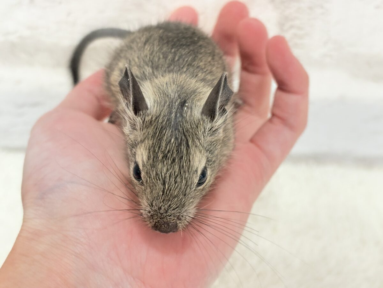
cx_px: 192
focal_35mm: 52
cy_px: 144
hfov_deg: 36.8
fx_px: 575
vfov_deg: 28.0
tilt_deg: -50.4
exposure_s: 1/50
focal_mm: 5.96
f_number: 1.6
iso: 100
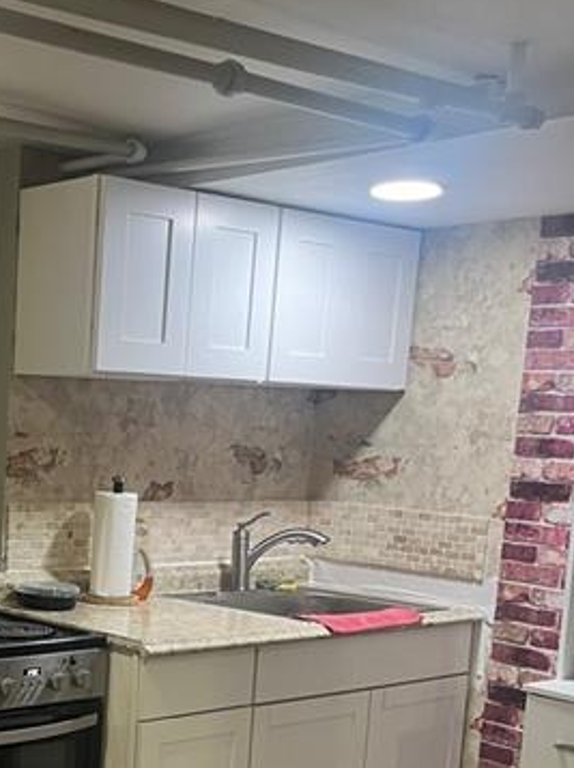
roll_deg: -2.3
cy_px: 605
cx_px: -11
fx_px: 1240
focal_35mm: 56
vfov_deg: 33.5
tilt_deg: -8.8
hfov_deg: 24.7
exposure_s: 1/60
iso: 100
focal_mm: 5.1
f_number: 1.6
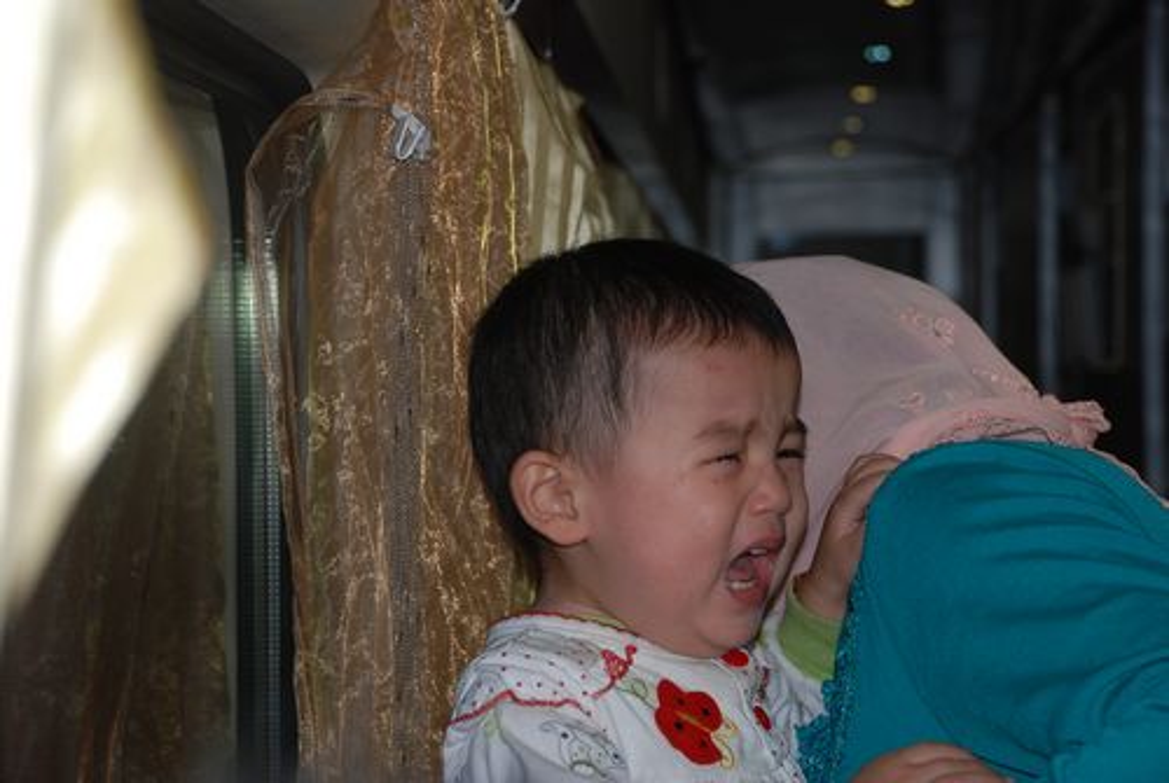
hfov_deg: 21.9
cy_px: 392
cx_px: 584
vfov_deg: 14.8
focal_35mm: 93
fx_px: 3024
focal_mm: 62
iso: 200
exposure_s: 1/60
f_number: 5.3
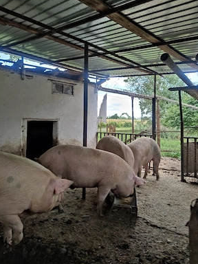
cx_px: 96
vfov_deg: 69.4
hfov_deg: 54.9
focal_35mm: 25
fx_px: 191
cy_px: 127
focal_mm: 6.72
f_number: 1.69
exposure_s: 1/143
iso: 50
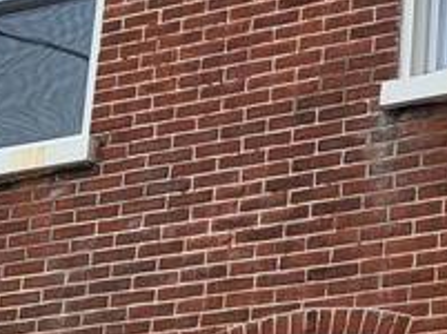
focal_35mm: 140
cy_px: 477
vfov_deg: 10.3
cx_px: 351
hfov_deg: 14.1
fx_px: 1805
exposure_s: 1/544
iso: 40
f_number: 1.8
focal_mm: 5.4
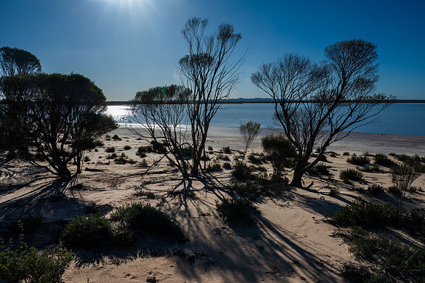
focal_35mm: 26
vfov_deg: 48.7
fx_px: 313
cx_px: 212
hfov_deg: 68.4
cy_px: 142
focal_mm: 26.5
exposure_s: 1/250
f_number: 11
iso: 100
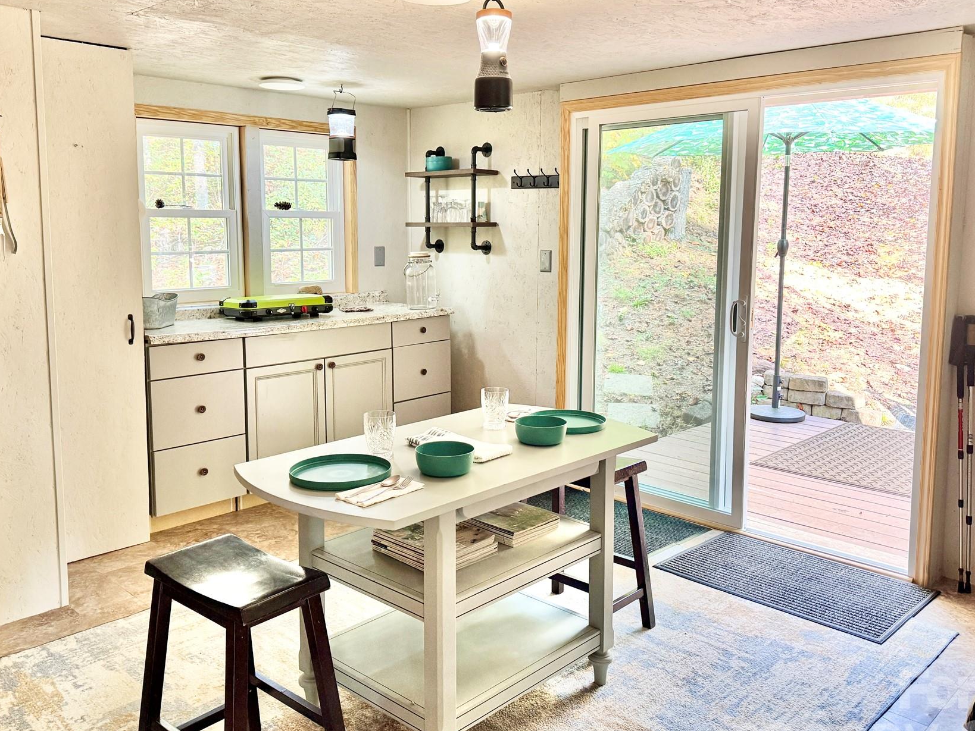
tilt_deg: -7.9
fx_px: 845
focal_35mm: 30
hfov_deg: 60.0
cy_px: 327
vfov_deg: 46.7
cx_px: 480
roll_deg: +0.1
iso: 200
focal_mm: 6.76
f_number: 1.78
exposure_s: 1/97
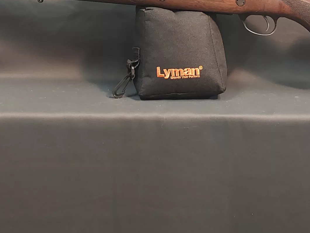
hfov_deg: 29.8
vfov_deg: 21.3
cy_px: -29
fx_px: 582
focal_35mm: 65
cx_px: 168
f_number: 1.8
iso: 320
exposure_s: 1/33.3
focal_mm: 4
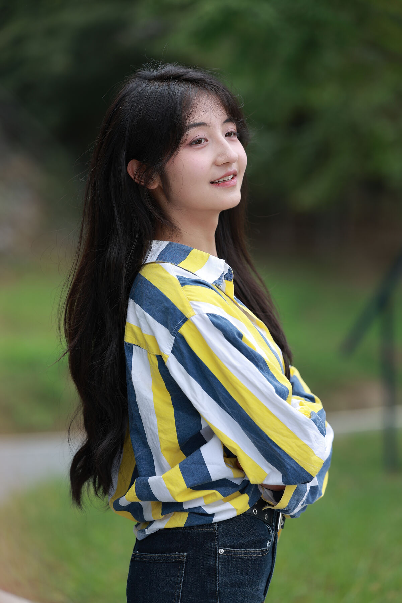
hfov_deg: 10.8
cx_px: 201
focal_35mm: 127
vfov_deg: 16.1
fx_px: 2127
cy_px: 302
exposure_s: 1/640
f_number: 2.8
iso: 100
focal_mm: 128
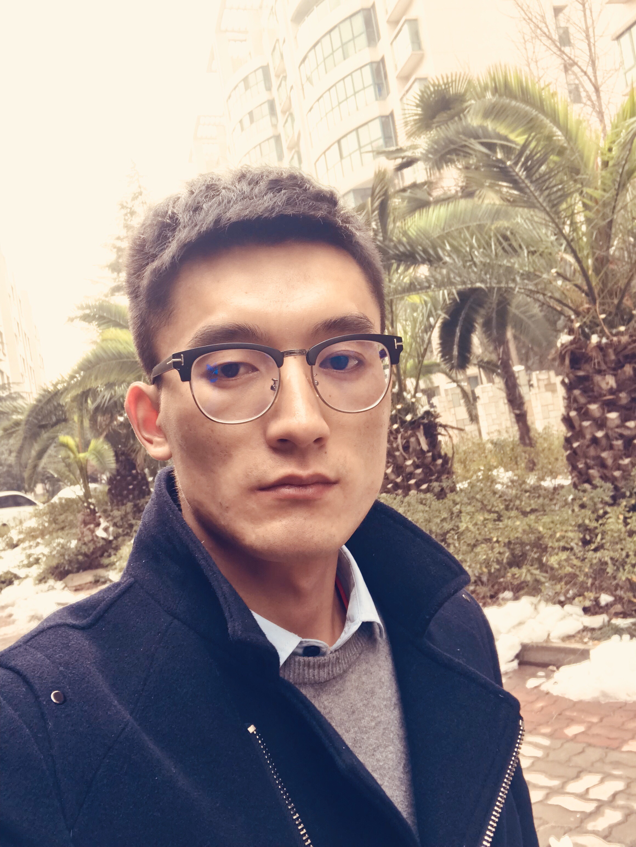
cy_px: 424
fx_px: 783
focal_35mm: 32
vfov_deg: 56.8
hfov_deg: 44.2
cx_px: 318
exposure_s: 1/50
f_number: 2.2
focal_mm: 2.87
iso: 25
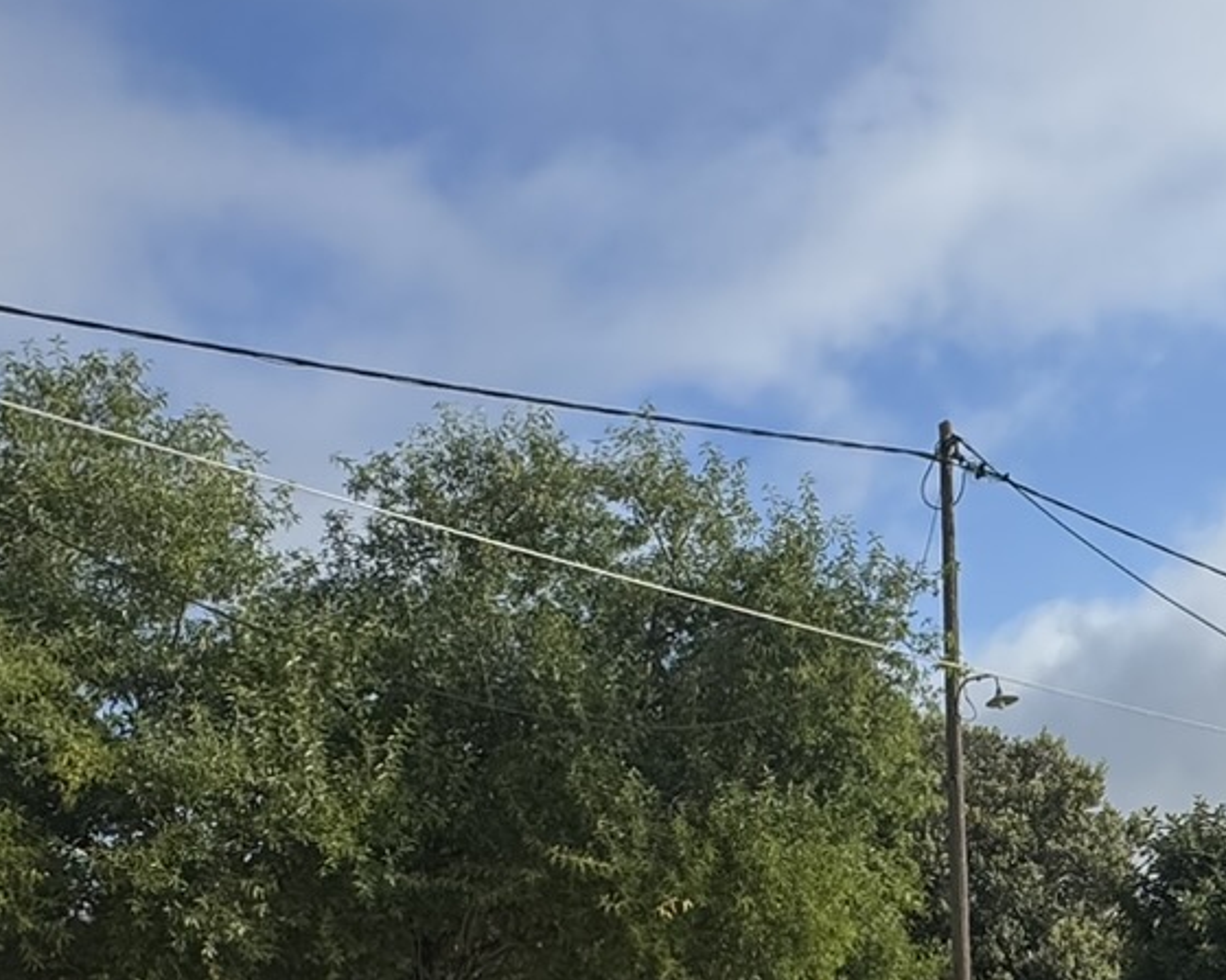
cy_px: 825
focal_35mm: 50
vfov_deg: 29.4
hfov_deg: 33.2
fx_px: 1814
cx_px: 1305
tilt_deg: +3.4
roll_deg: +3.0
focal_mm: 2.22
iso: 50
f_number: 2.2
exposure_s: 1/2342
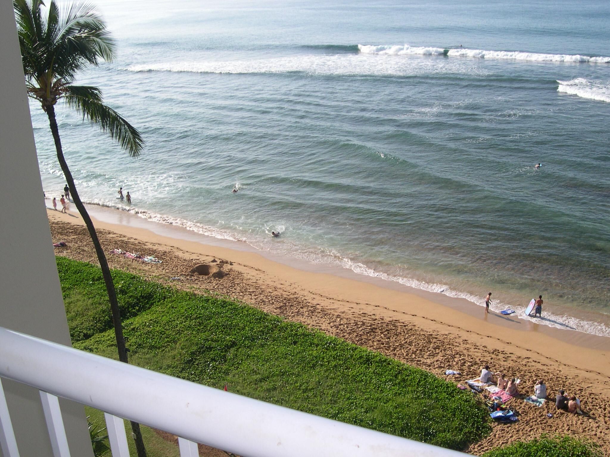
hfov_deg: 49.0
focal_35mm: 38
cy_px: 228
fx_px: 670
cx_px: 305
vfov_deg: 37.7
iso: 141
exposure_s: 1/267
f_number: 7.6
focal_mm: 8
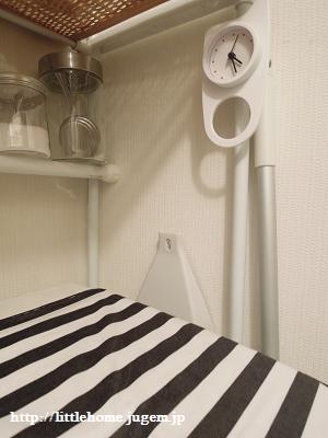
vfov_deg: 71.6
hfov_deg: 56.8
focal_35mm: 24
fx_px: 303
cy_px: 219
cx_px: 164
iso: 560
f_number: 2.8
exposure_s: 1/8
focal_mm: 4.3
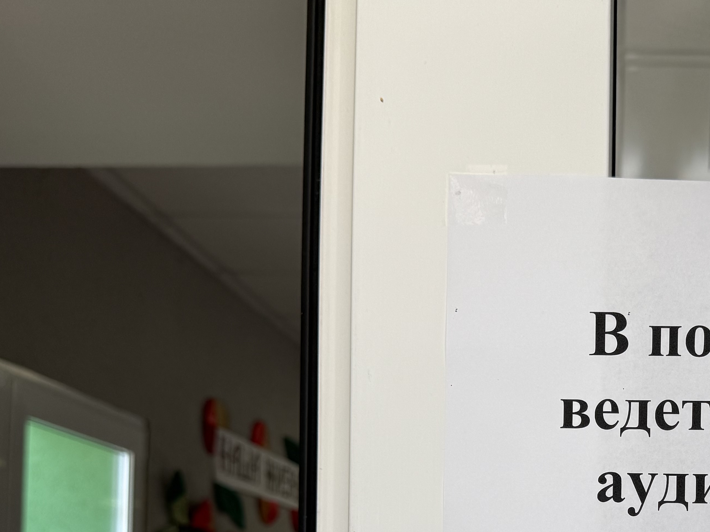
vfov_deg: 25.5
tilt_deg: +2.2
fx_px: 1087
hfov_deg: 34.6
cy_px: 585
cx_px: 605
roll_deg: -1.2
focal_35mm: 53
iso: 80
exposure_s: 1/121
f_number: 1.78
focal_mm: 6.76
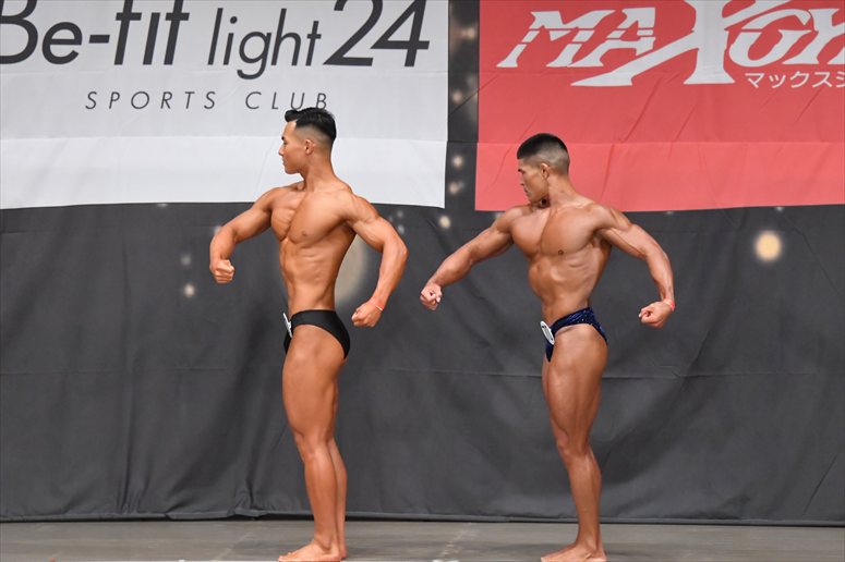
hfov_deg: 10.2
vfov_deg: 6.8
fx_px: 4739
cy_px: 281
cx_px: 422
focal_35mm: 202
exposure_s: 1/400
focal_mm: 135
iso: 6400
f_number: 5.6
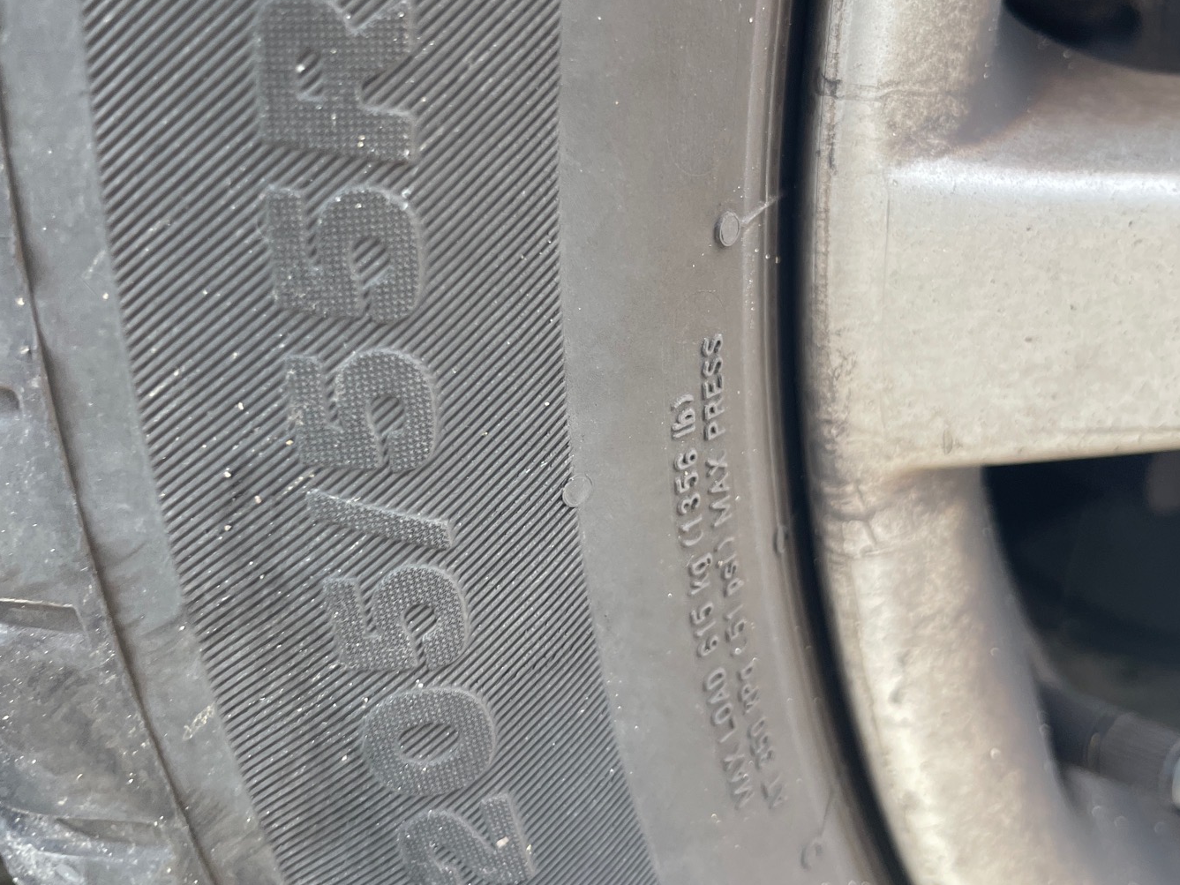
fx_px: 1193
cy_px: 396
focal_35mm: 35
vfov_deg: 40.7
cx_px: 594
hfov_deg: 52.6
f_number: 1.6
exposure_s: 1/121
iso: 64
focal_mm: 4.2
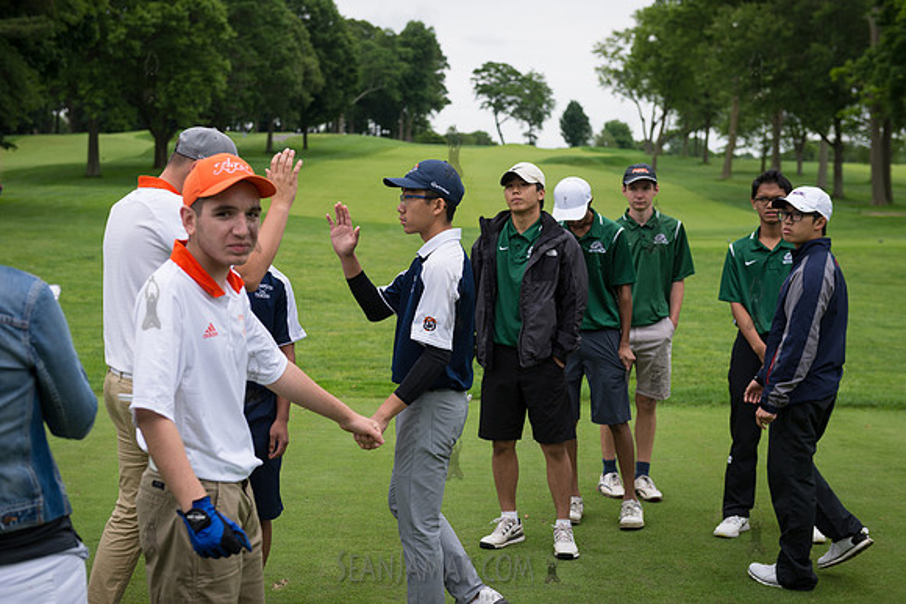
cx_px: 453
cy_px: 302
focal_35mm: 55
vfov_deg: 24.6
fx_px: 1384
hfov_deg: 36.2
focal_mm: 55
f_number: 4
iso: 320
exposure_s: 1/1000
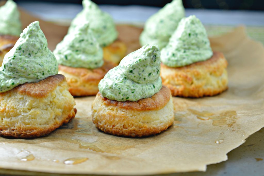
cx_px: 132
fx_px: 604
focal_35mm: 82
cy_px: 88
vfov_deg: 16.5
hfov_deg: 24.6
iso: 100
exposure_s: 1/20
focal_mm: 55
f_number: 5.6
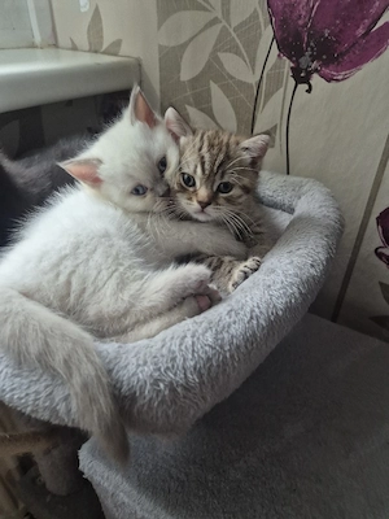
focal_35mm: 23
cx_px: 194
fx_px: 345
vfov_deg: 73.9
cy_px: 260
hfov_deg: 58.9
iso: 500
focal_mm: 5.4
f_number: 1.8
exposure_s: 1/100
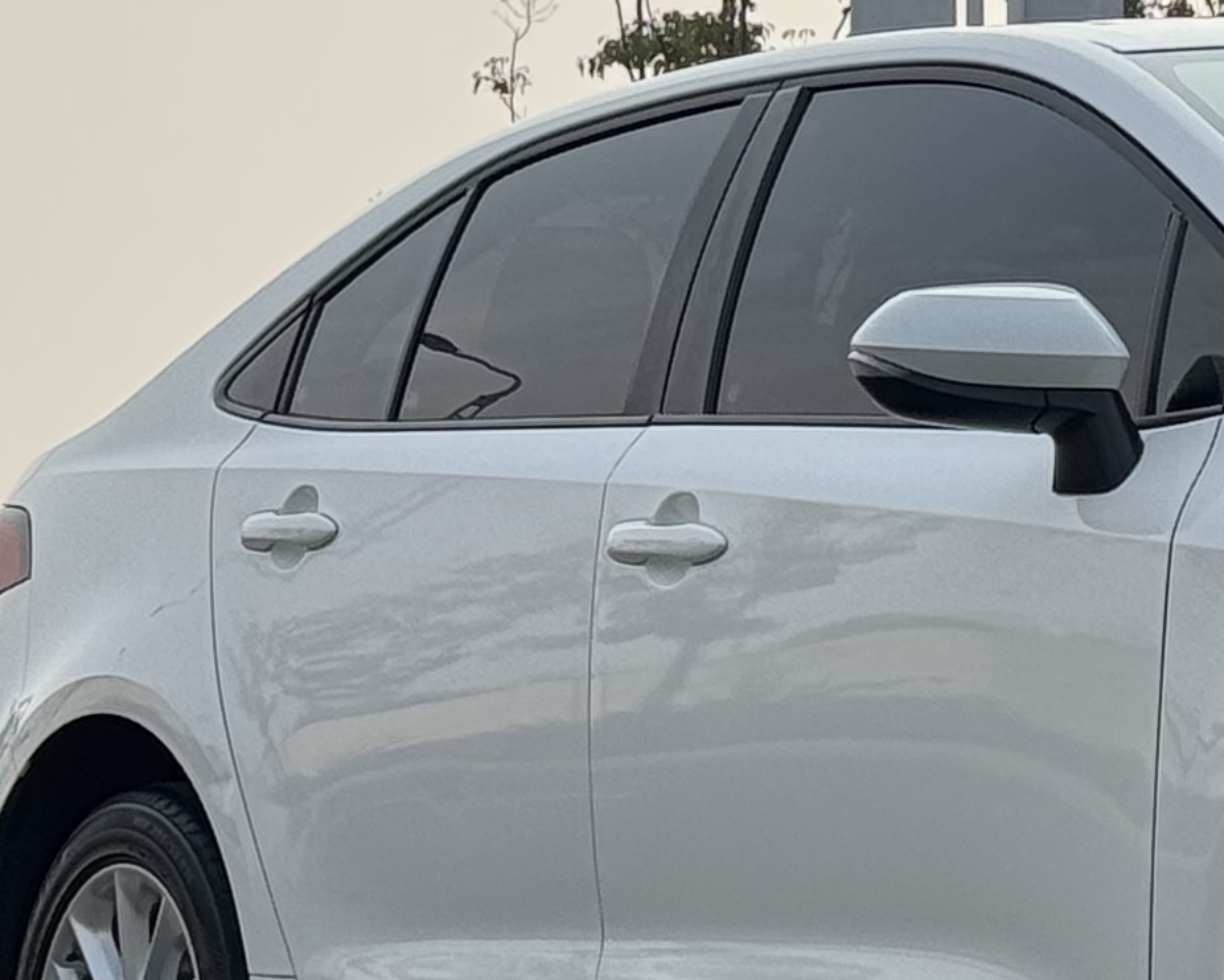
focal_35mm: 204
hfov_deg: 9.3
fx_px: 7391
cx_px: 1594
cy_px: -419
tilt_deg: +10.1
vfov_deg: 7.5
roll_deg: +0.3
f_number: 1.78
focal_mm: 6.76
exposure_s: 1/3096
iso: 64
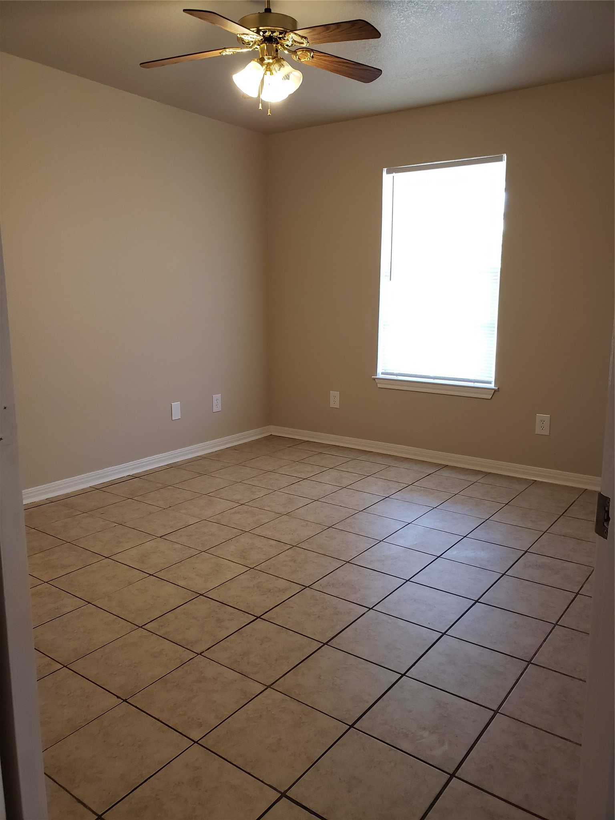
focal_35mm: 26
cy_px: 410
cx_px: 308
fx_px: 616
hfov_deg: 53.1
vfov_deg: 67.3
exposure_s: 1/40
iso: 250
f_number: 2.4
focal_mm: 4.3
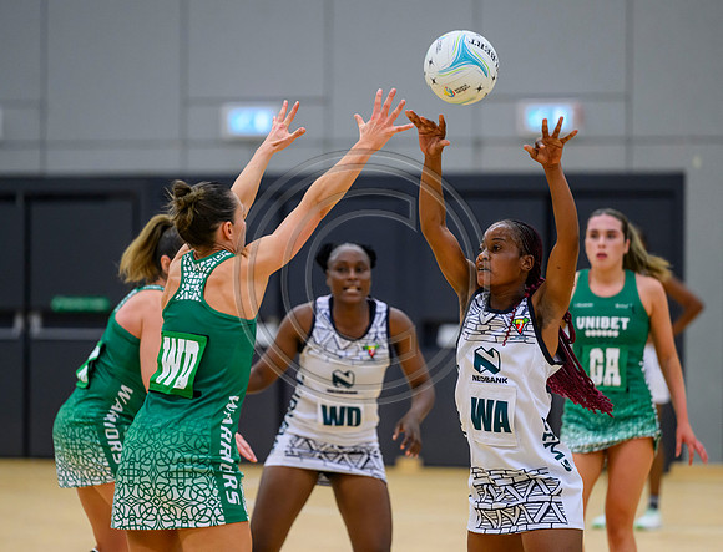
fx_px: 4857
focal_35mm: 231
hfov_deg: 8.5
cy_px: 270
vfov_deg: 6.5
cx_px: 373
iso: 4000
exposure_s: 1/1000
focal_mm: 200
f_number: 3.2
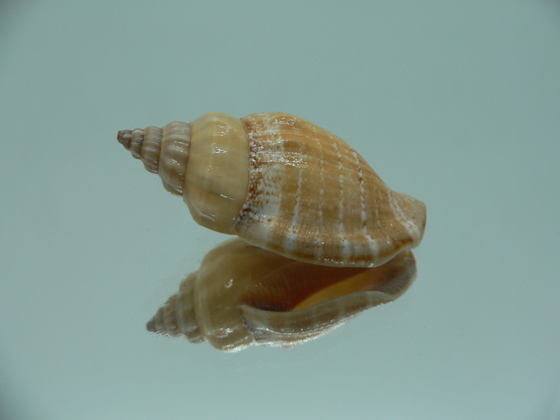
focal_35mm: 36
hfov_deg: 51.4
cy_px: 205
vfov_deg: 39.7
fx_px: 582
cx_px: 281
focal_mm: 4.6
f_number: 2.8
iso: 80
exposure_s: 1/60
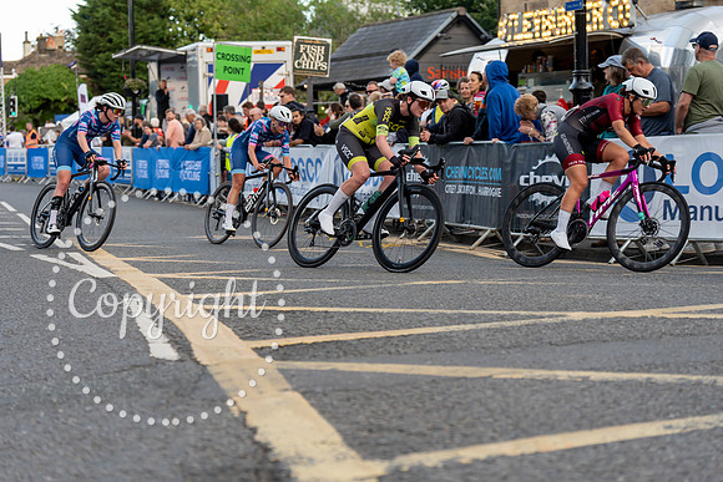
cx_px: 362
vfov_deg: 19.5
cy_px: 241
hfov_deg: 28.8
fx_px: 1406
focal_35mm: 70
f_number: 3.2
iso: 500
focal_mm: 70
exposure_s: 1/800
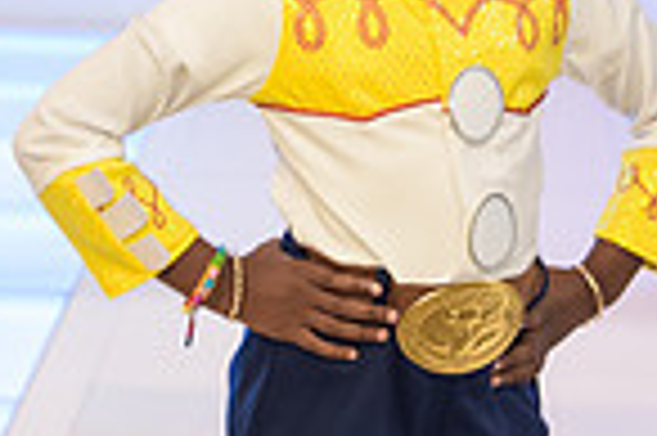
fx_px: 2753
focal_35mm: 151
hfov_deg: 13.6
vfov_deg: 8.9
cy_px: -160
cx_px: 270
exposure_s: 1/125
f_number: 3.2
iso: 800
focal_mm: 38
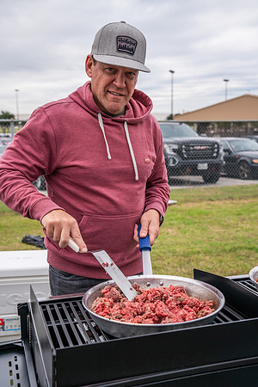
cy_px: 194
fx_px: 473
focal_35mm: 44
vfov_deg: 44.5
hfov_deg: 30.5
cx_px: 129
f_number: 5
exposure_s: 1/800
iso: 500
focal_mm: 44
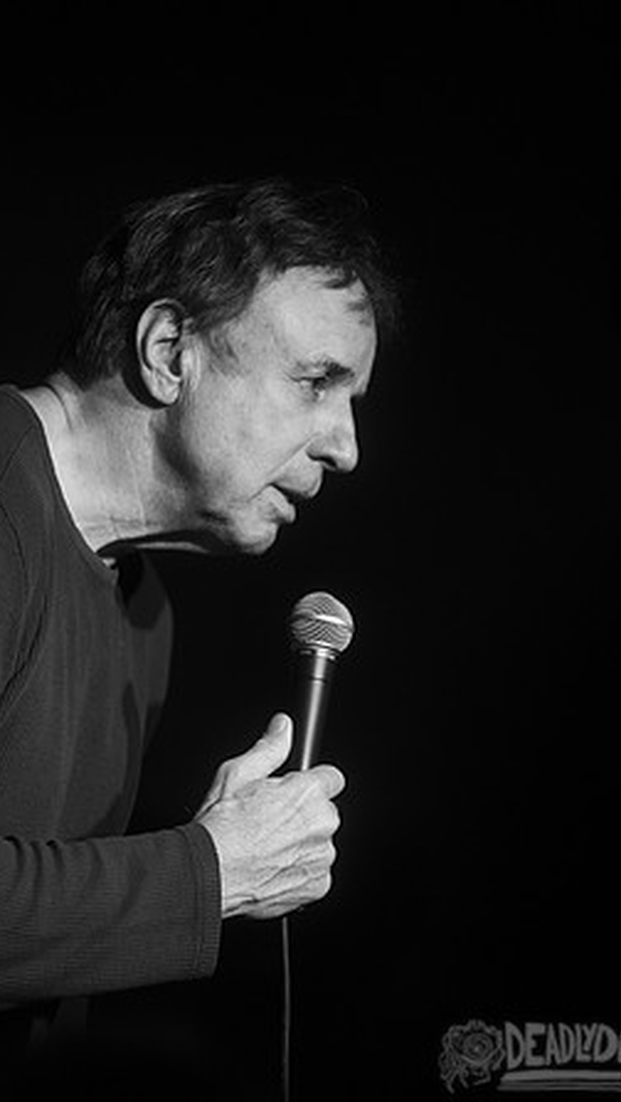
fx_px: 5699
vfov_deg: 11.0
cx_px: 357
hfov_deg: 6.2
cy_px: 552
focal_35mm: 195
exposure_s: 1/400
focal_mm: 185
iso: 2000
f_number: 3.5
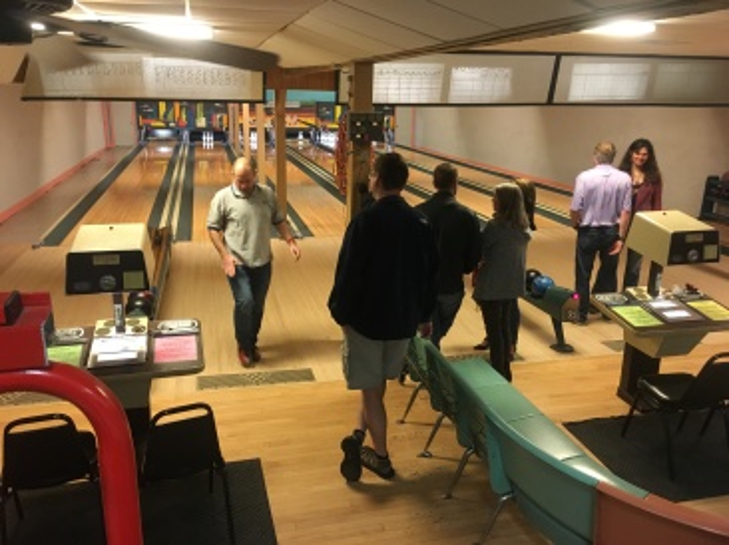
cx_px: 364
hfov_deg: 61.7
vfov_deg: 48.2
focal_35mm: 29
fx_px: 610
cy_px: 272
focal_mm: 4.15
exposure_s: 1/30
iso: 160
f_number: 2.2
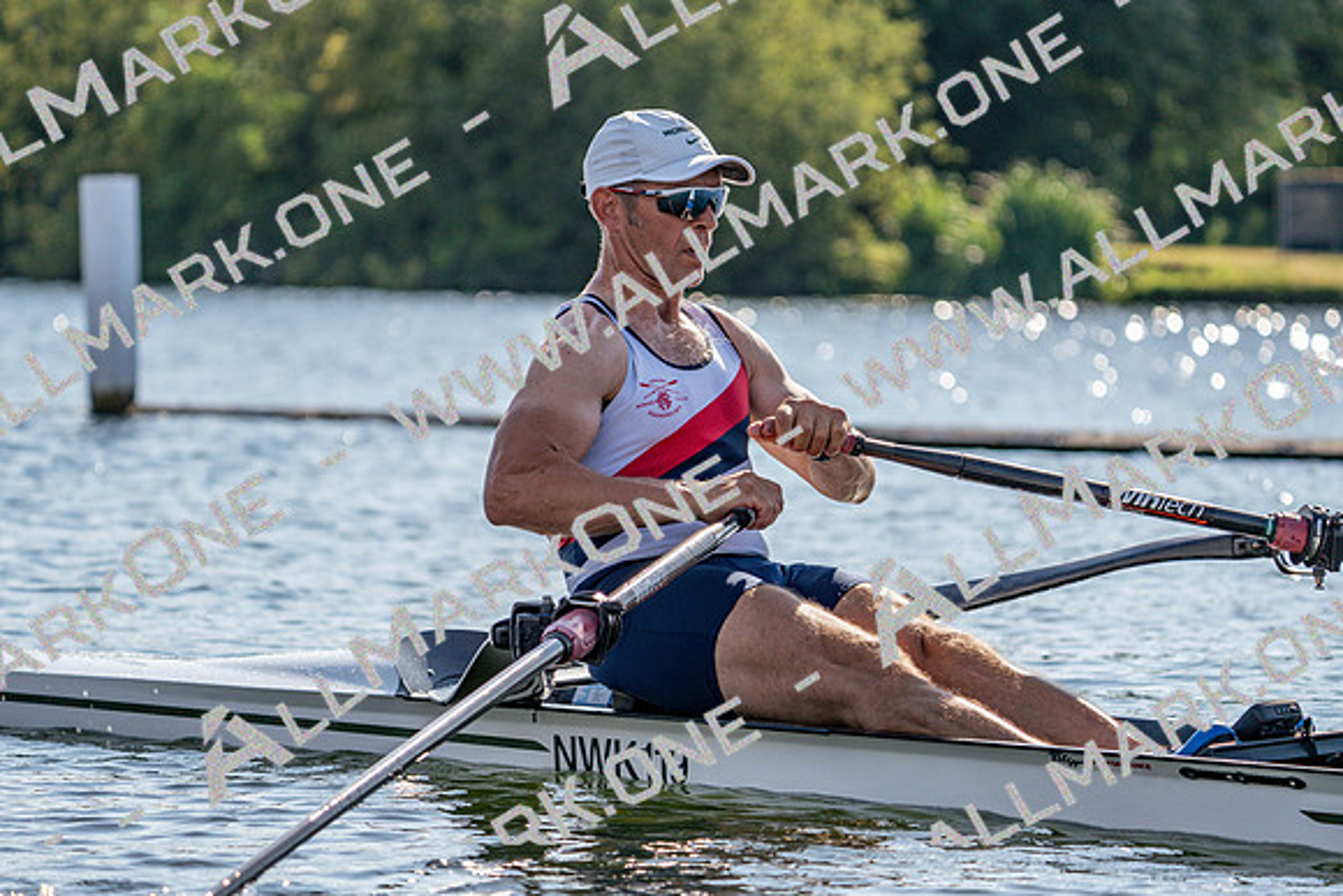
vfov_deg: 6.9
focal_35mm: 200
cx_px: 672
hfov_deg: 10.3
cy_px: 448
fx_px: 7463
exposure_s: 1/1600
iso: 200
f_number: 5.6
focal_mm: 200
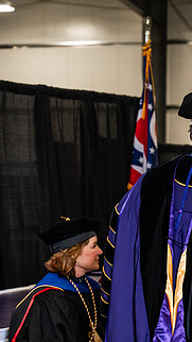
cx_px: 272
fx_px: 1195
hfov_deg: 9.0
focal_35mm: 132
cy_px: 202
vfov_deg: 16.3
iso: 1250
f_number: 4.5
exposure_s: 1/200
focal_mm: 70
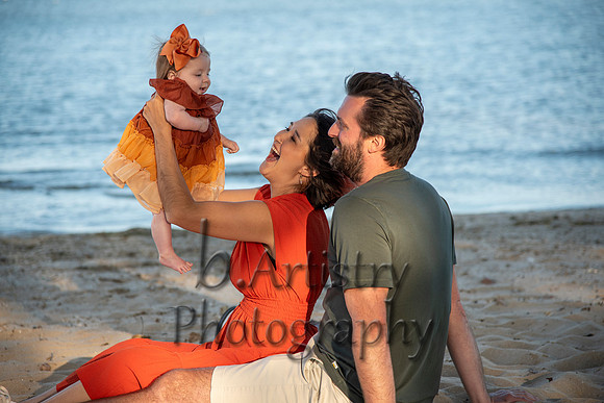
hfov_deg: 17.1
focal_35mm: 120
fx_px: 2014
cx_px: 302
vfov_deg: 11.4
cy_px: 202
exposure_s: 1/320
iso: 125
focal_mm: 120
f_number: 4
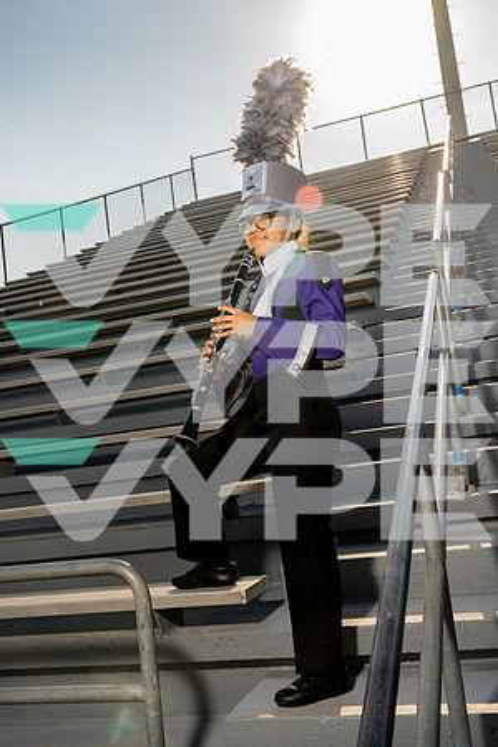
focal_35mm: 36
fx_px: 747
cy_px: 374
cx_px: 249
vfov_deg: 53.1
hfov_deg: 36.9
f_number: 8
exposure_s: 1/250
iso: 100
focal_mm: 36
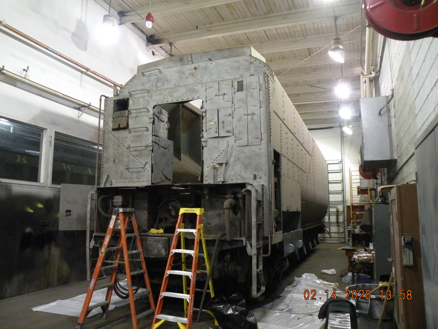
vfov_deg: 51.4
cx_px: 219
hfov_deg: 65.3
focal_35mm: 27
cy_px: 164
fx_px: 342
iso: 400
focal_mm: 4.7
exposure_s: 1/57.2
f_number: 2.8
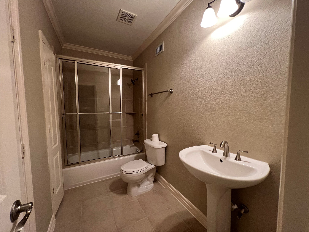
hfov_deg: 106.2
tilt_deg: -4.0
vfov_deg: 89.9
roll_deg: +0.2
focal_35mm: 13
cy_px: 116
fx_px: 116
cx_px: 154
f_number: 1.8
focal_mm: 1.57
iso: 250
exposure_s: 1/60
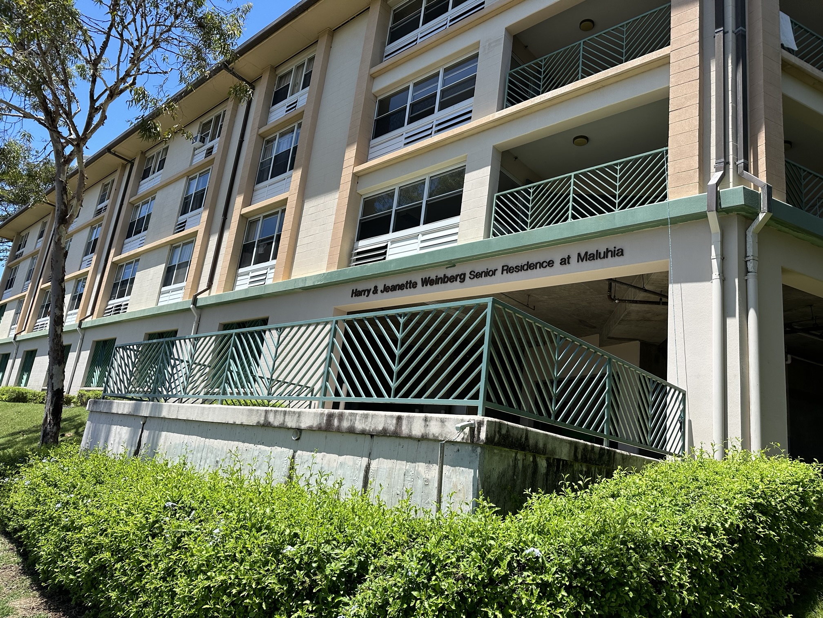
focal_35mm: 24
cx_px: 412
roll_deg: -7.7
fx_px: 571
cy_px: 309
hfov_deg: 71.6
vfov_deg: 56.8
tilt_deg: +14.1
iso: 80
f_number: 1.78
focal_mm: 6.86
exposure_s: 1/3472
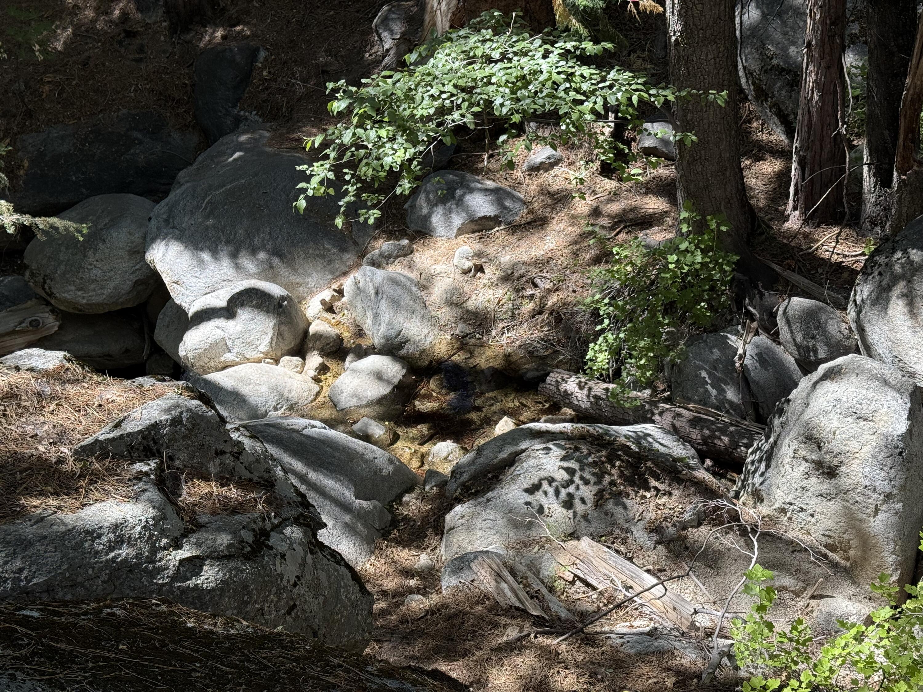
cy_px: 346
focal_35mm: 48
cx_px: 462
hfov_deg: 39.7
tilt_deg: -33.8
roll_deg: +6.6
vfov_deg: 30.3
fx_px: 1280
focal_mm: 6.76
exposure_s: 1/625
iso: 64
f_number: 1.78
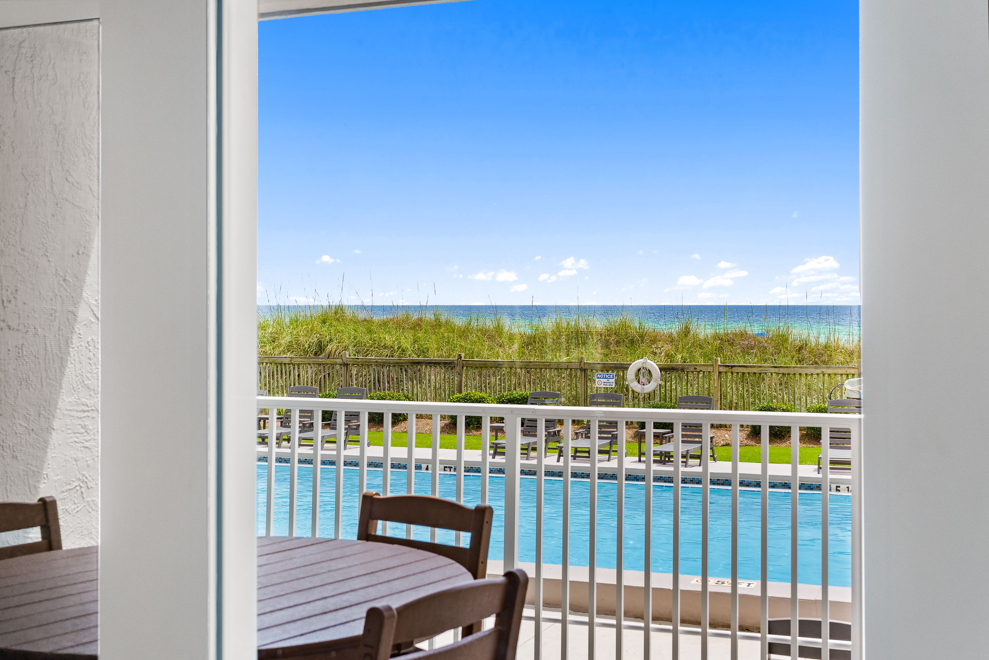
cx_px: 494
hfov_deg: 39.6
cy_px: 330
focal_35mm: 50
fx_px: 1374
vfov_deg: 27.0
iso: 400
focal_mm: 50
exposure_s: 1/125
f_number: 9
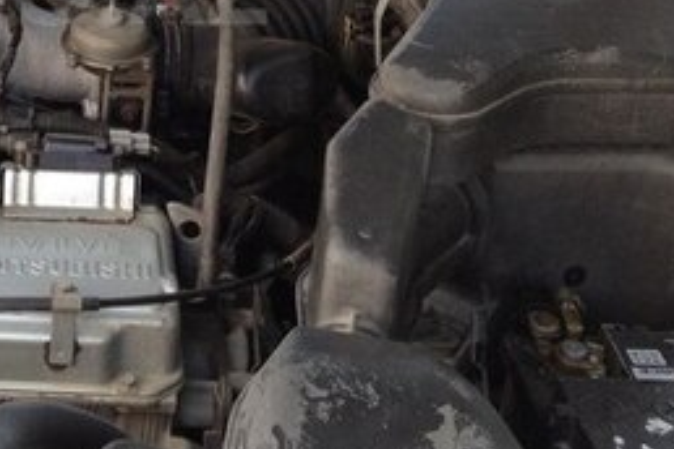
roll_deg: +1.9
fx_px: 1741
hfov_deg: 21.2
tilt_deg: -27.0
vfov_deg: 14.4
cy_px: -14
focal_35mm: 93
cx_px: 0
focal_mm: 4.28
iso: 64
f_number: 2.4
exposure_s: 1/120
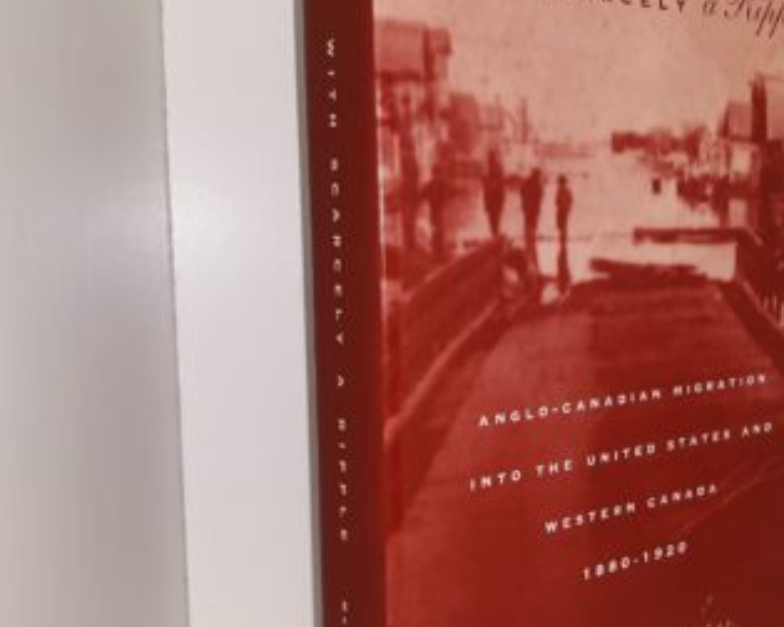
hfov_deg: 35.4
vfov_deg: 29.1
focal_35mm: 52
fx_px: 1207
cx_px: 565
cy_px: 328
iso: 40
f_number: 1.7
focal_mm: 3.7
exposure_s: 1/120
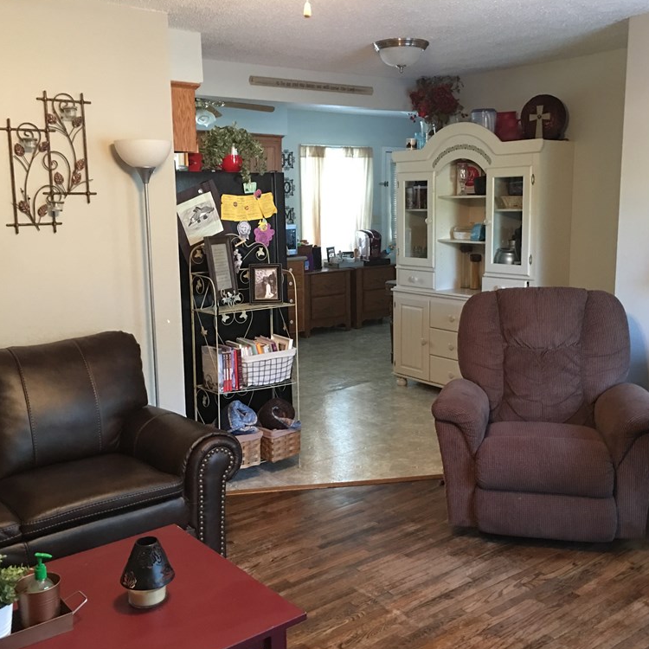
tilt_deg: -8.0
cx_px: 357
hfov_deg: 47.2
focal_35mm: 35
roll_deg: +0.1
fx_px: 742
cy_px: 326
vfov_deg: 47.2
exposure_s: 1/4
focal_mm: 4.15
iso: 64
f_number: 2.2
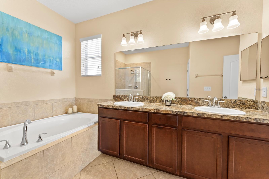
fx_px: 105
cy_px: 90
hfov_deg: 104.2
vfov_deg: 81.3
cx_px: 134
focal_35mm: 14
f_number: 7.1
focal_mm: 14
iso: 250
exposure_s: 1/3
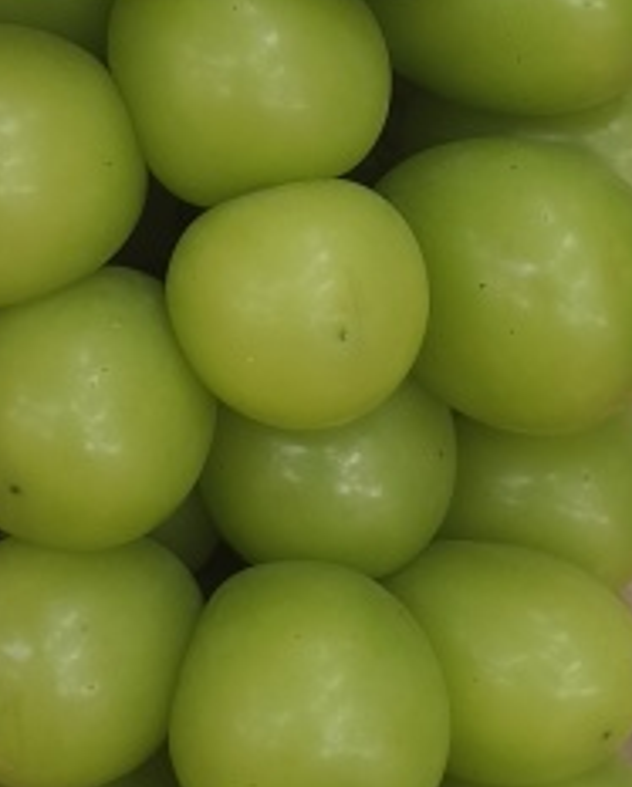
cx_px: 230
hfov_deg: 13.3
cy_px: 83
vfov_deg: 16.3
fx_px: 2707
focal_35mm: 116
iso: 50
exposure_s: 1/143
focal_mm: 4.84
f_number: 1.79
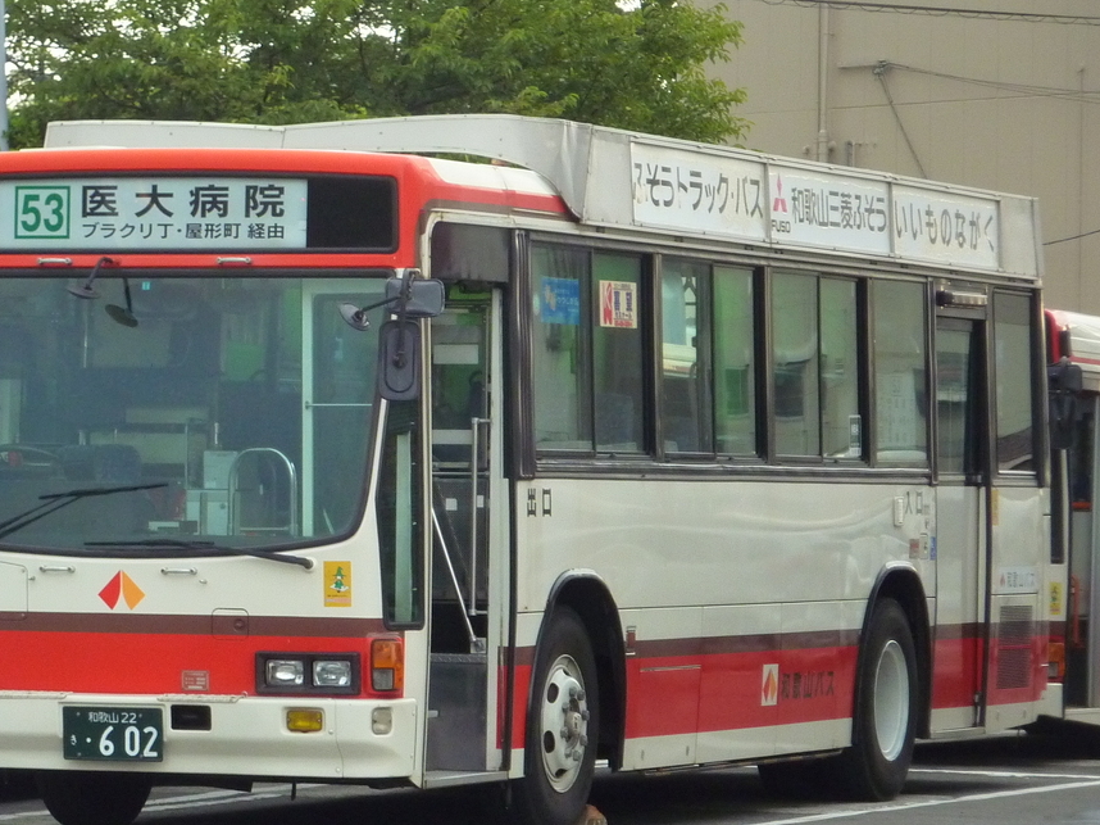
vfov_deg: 6.7
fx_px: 7021
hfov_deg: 9.0
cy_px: 463
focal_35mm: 221
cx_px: 362
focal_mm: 25.9
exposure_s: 1/40
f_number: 4.5
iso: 400
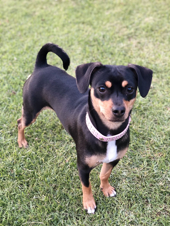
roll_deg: -0.1
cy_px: 113
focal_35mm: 52
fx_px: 340
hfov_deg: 28.0
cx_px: 85
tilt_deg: -39.9
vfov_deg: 36.8
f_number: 2.4
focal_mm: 6
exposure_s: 1/24
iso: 125
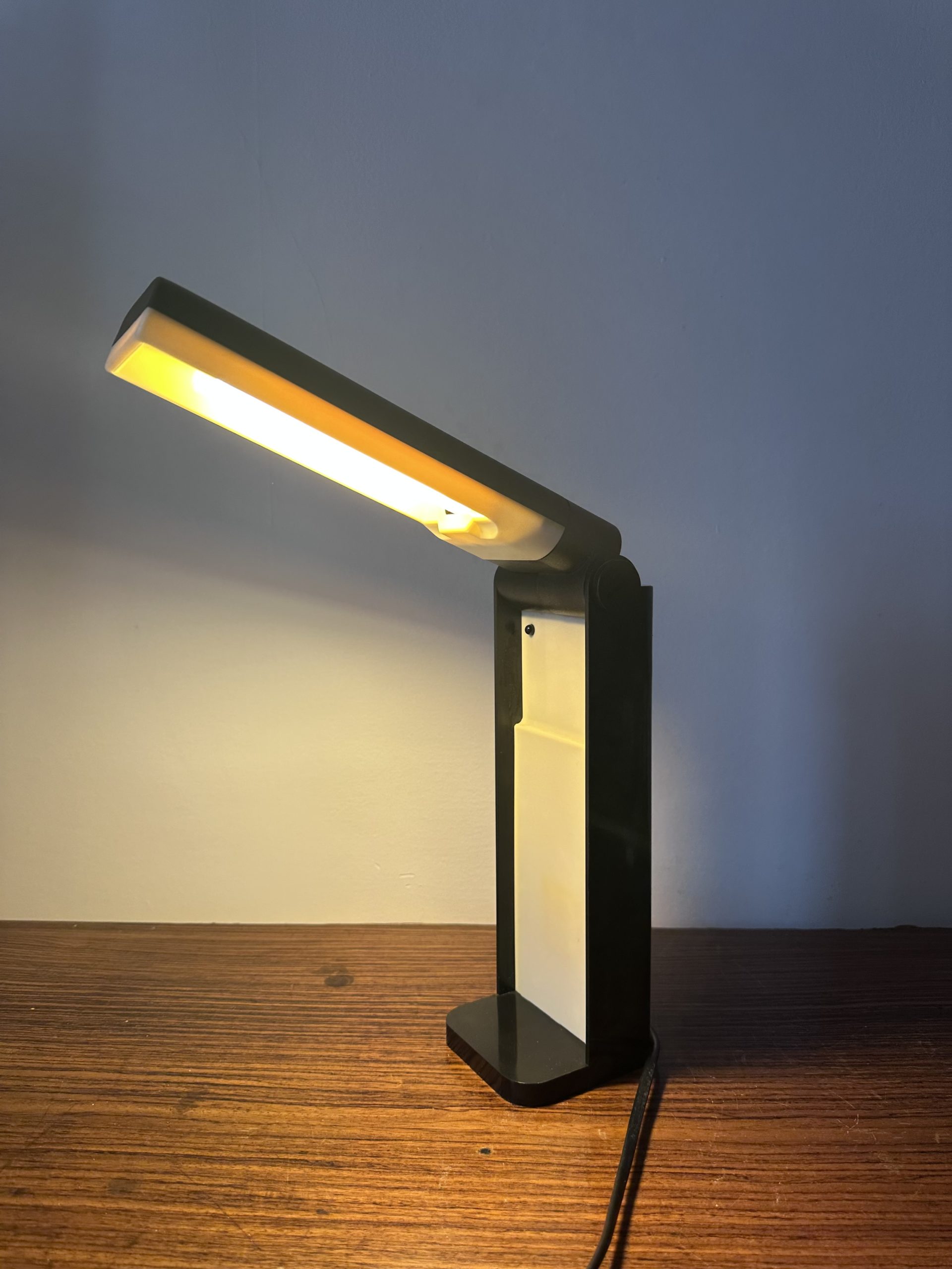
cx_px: 476
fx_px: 880
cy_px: 634
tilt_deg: -3.6
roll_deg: -0.6
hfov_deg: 56.8
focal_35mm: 24
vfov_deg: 71.6
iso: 125
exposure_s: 1/100
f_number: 1.78
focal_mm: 6.86
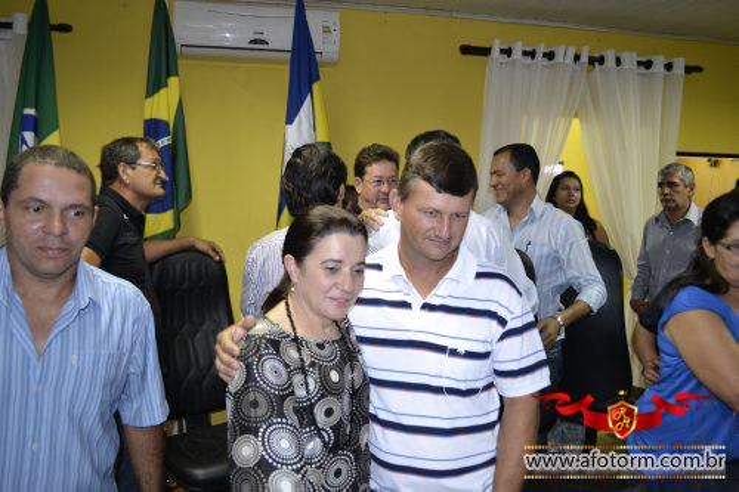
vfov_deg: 47.9
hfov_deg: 67.4
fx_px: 554
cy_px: 246
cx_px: 370
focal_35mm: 27
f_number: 3.5
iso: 1250
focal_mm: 18
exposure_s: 1/60
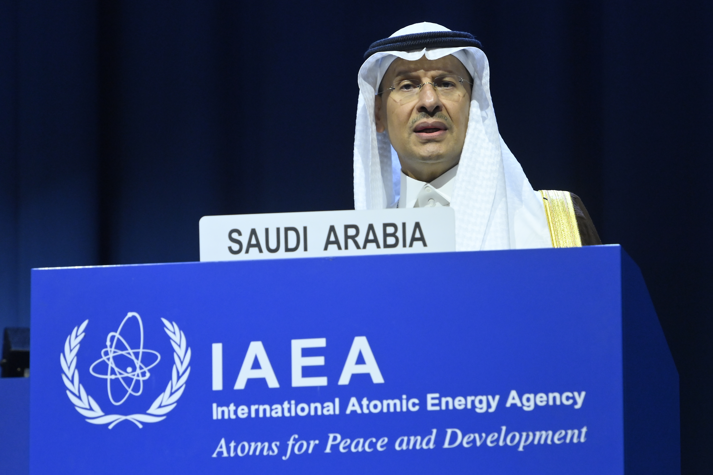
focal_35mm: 175
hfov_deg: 11.7
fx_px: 3466
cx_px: 356
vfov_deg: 7.8
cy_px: 238
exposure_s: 1/320
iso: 7200
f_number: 6.3
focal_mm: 175
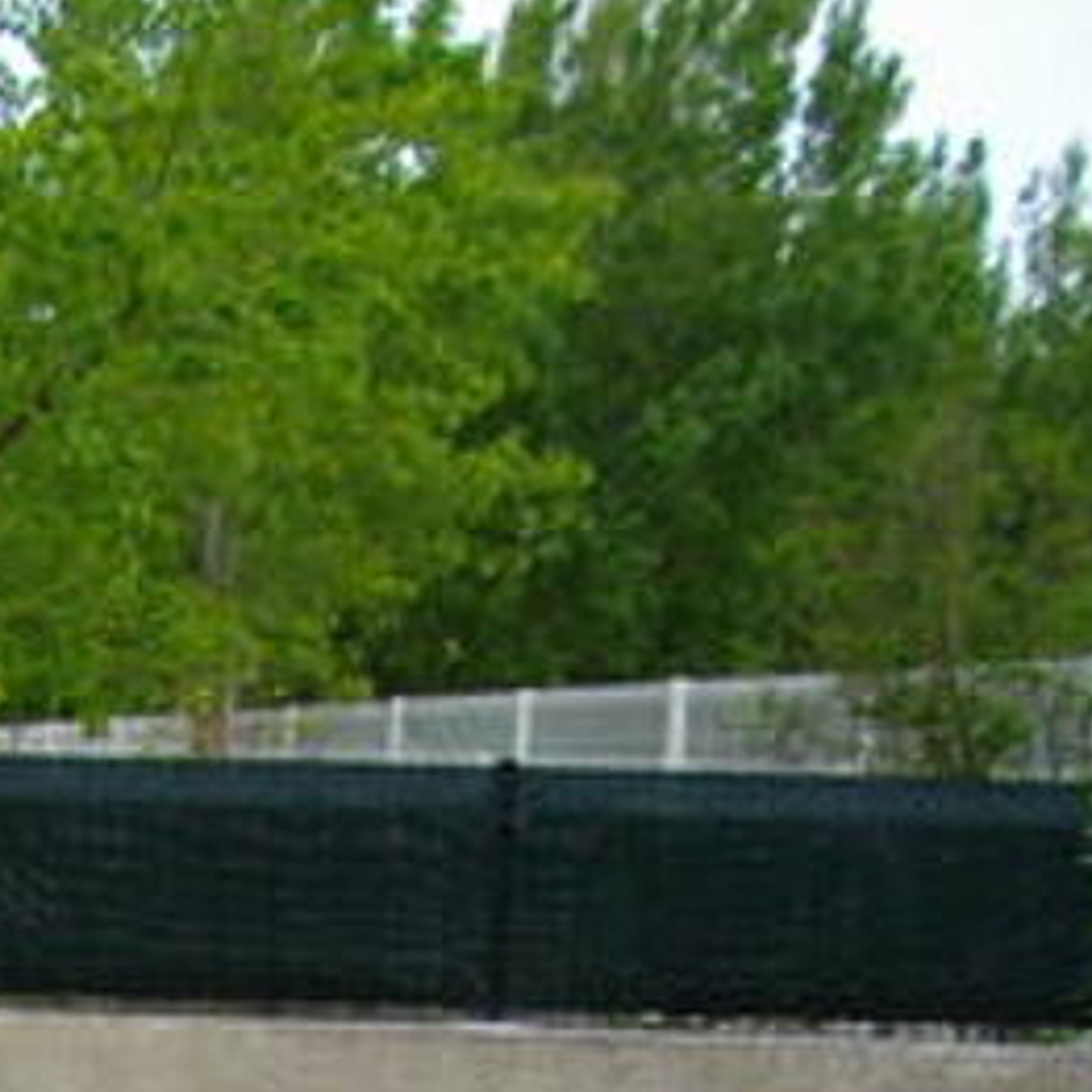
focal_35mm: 108
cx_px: -642
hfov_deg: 14.8
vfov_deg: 15.4
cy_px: 1425
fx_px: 3855
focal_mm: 5.7
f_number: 2.9
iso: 100
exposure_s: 1/200
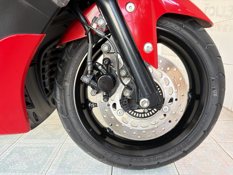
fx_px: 175
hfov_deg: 67.3
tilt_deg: -13.1
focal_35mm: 26
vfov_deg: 53.1
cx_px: 116
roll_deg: +0.8
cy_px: 88
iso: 125
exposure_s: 1/69
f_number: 1.6
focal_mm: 5.96
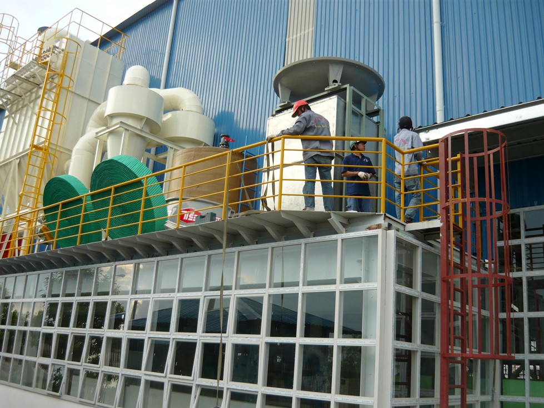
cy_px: 204
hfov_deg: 55.4
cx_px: 272
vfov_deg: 42.9
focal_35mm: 33
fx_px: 519
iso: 100
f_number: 2.8
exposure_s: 1/320
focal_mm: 5.5
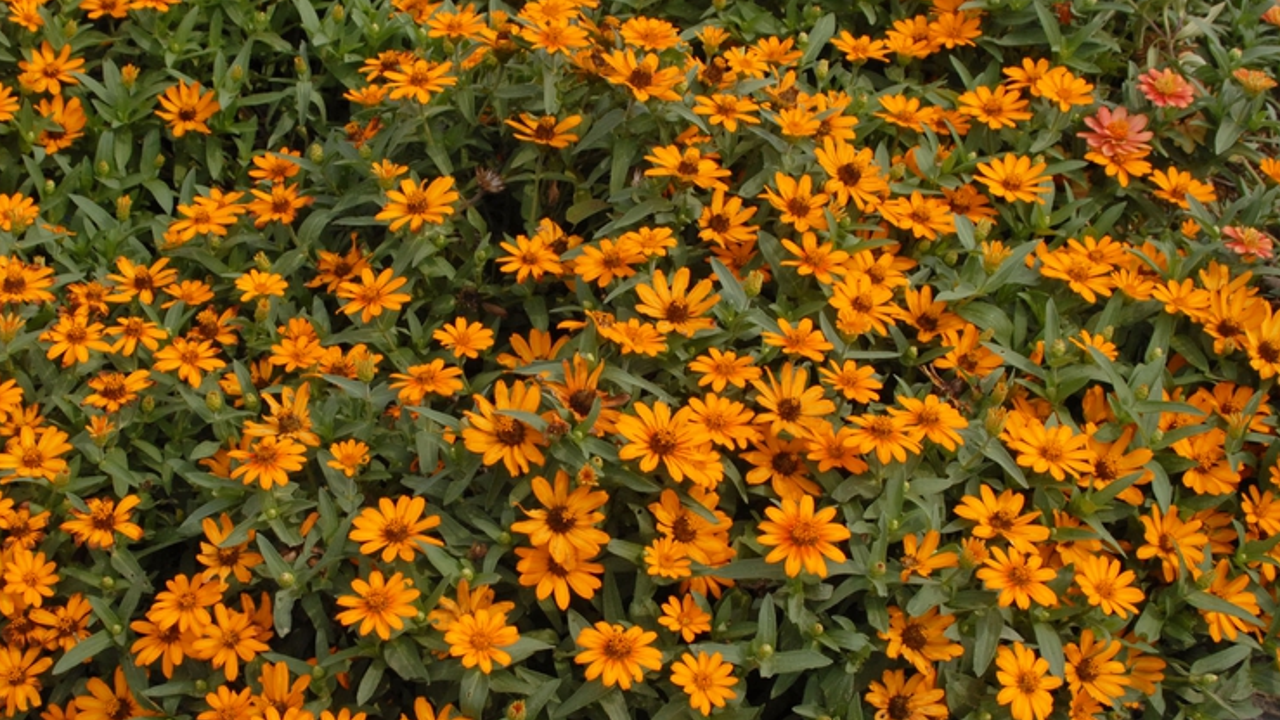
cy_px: 402
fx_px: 2071
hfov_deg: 34.2
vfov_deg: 19.7
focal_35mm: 61
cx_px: 507
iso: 400
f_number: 10
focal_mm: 28
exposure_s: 1/350
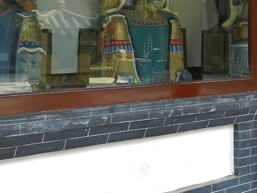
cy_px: 22
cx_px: 257
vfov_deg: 25.0
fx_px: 423
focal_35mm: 57
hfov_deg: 31.3
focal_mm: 4
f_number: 3.4
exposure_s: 1/60
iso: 160
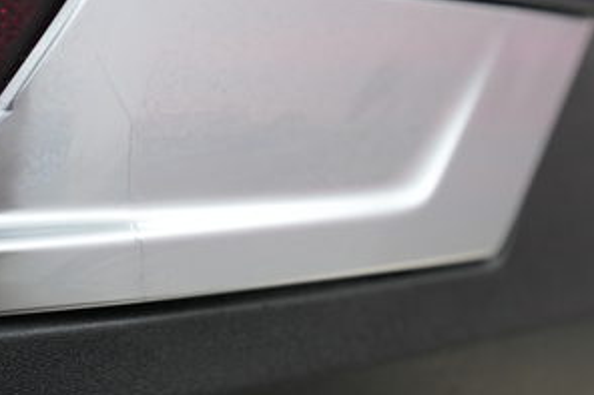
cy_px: 247
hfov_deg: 35.2
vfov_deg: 25.0
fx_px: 890
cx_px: 82
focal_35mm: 54
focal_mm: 25
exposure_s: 1/80
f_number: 4
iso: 1250
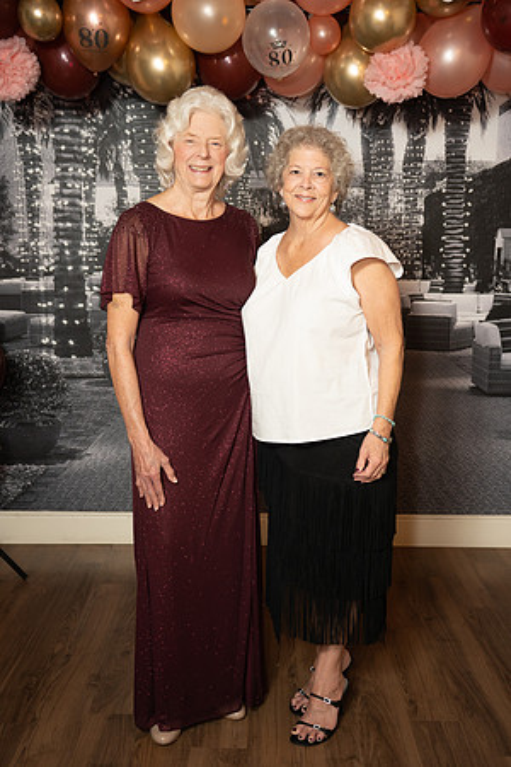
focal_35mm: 42
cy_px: 384
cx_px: 256
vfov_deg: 46.5
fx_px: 892
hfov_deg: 32.0
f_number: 2.8
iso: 1000
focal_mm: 41.9
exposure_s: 1/160
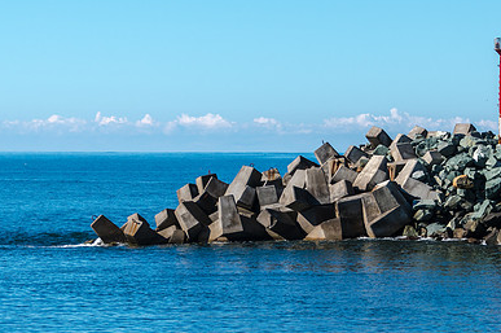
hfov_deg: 9.0
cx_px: 246
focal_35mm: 228
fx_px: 3169
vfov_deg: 6.0
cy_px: 185
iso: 100
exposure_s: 1/400
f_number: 9
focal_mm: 100
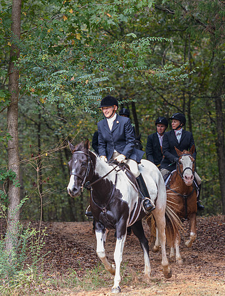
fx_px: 2691
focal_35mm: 314
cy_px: 136
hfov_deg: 4.8
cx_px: 143
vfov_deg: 6.3
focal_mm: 135
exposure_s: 1/250
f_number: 4
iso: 560
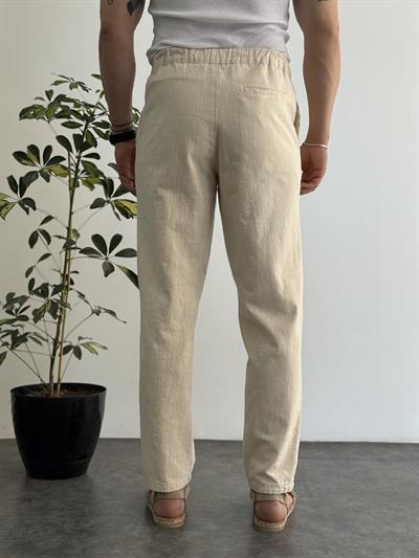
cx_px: 210
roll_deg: -1.3
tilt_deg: -1.2
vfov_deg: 39.6
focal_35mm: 48
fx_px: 774
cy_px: 279
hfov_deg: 30.3
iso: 80
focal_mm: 6.76
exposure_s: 1/390
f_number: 1.78
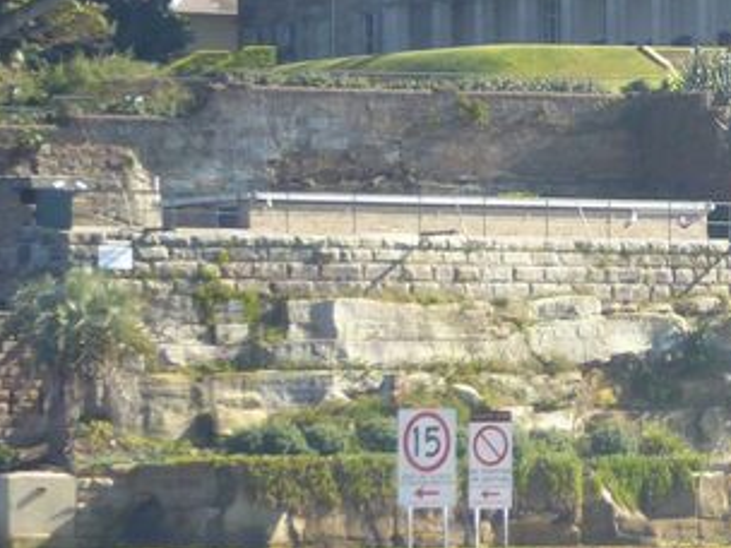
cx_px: 882
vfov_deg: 3.5
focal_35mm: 419
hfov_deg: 4.7
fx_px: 8848
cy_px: 159
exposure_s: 1/200
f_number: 5.4
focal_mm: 25.6
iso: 160
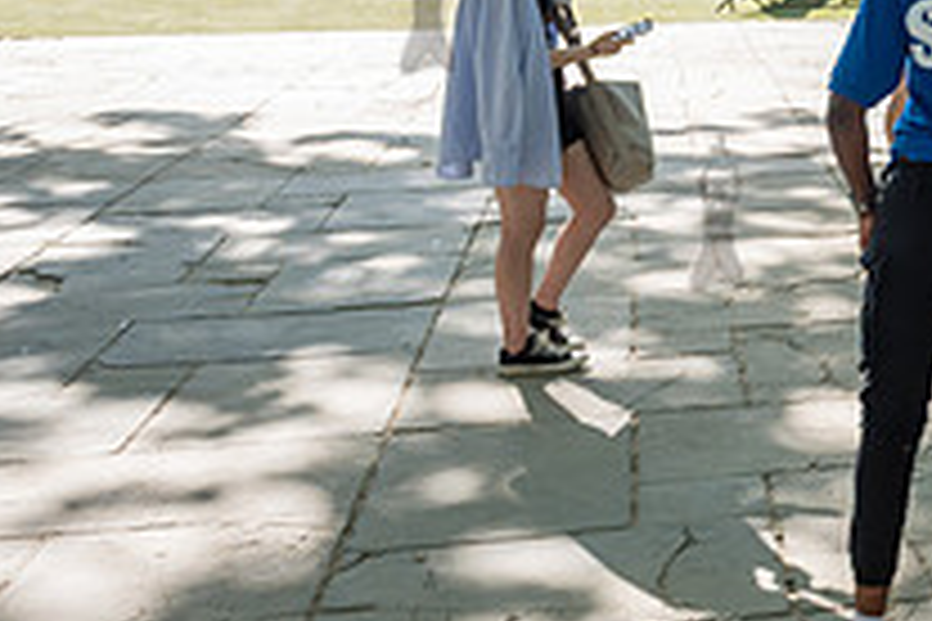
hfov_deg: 23.8
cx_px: 1314
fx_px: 1838
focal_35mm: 71
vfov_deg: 18.7
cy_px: -6
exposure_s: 1/320
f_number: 4
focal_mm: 24
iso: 160
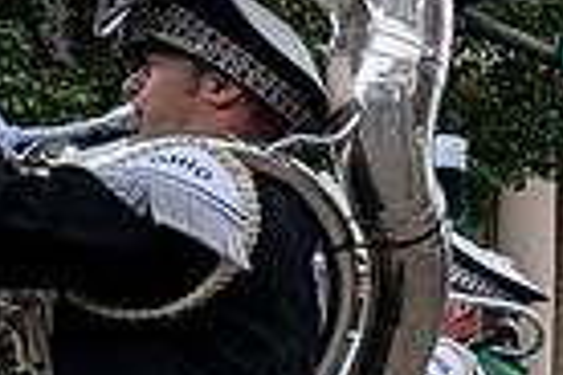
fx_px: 1579
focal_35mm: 101
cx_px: 1138
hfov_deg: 15.8
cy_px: 499
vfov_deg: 13.1
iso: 500
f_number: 4
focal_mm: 24
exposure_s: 1/1600
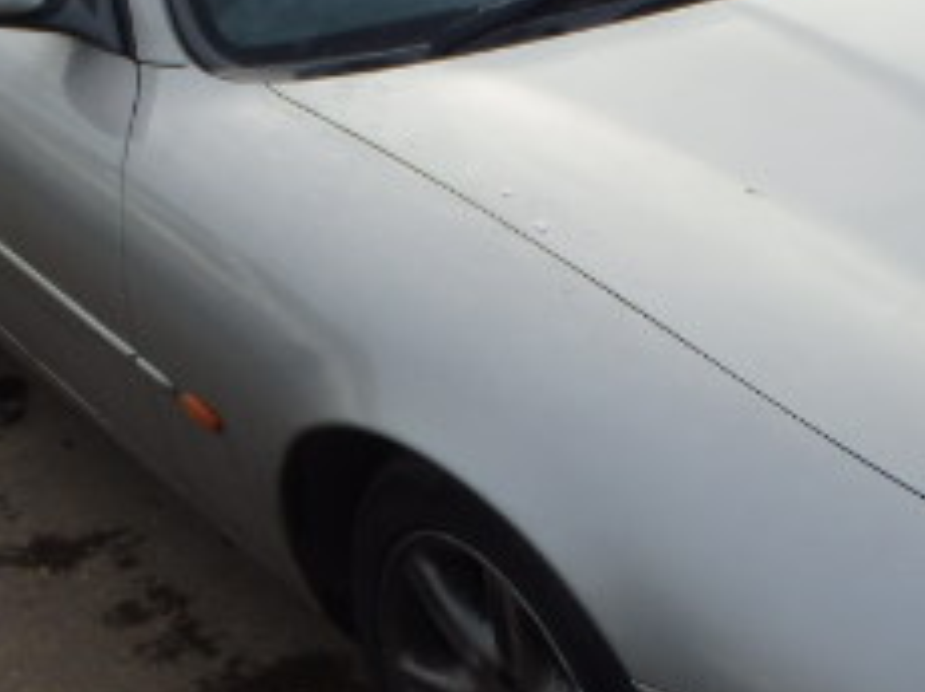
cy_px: 386
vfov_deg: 18.9
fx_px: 2082
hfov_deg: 24.3
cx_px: 832
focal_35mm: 78
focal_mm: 5
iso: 125
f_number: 3.9
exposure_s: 1/640
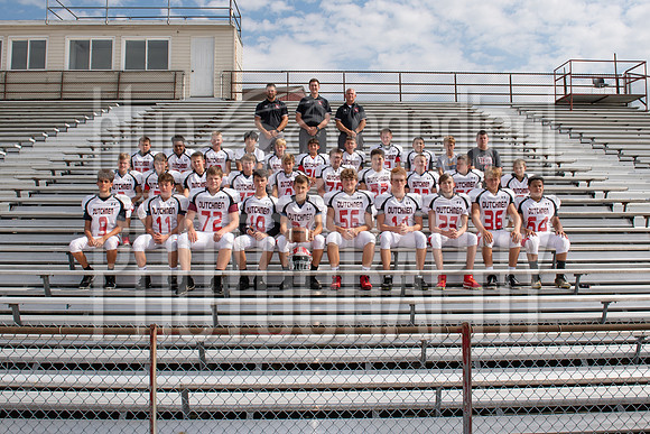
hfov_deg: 57.9
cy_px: 199
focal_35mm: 33
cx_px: 337
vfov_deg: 40.5
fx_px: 588
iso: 125
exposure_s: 1/250
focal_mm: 24
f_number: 11
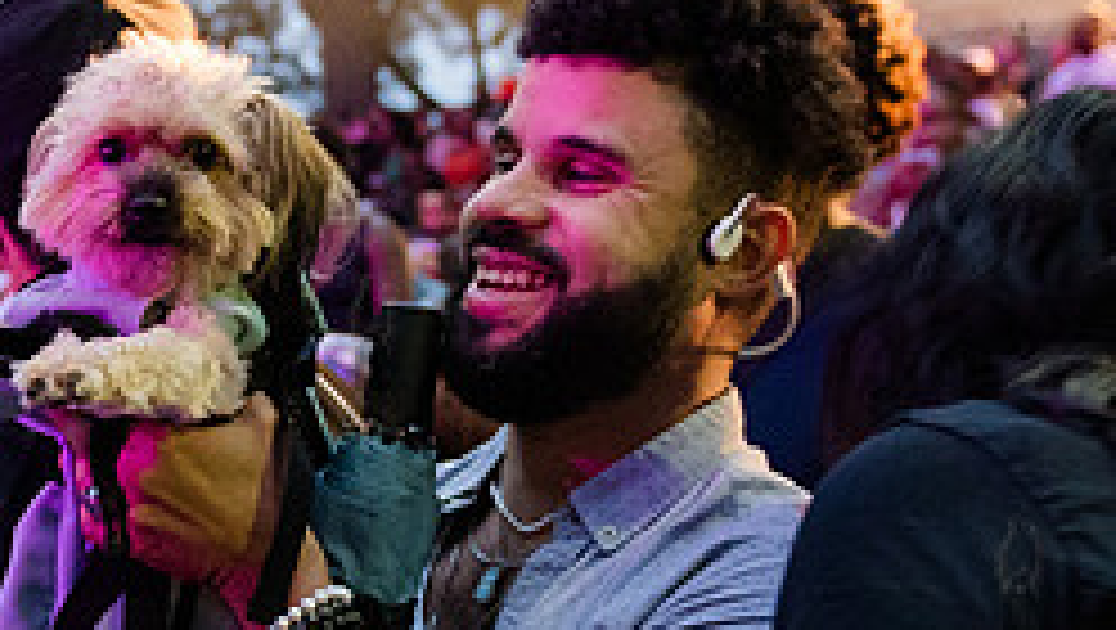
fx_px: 2725
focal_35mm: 92
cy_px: 427
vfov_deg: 13.2
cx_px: 29
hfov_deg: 22.4
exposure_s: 1/80
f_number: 2.8
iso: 5000
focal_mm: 24
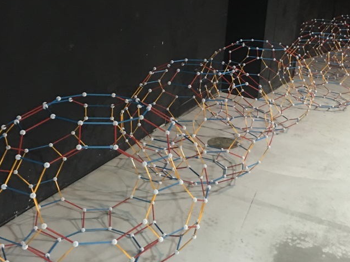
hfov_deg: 40.0
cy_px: 107
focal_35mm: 47
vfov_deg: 30.8
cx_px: 228
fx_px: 475
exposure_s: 1/4
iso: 50
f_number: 2.2
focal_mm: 4.15
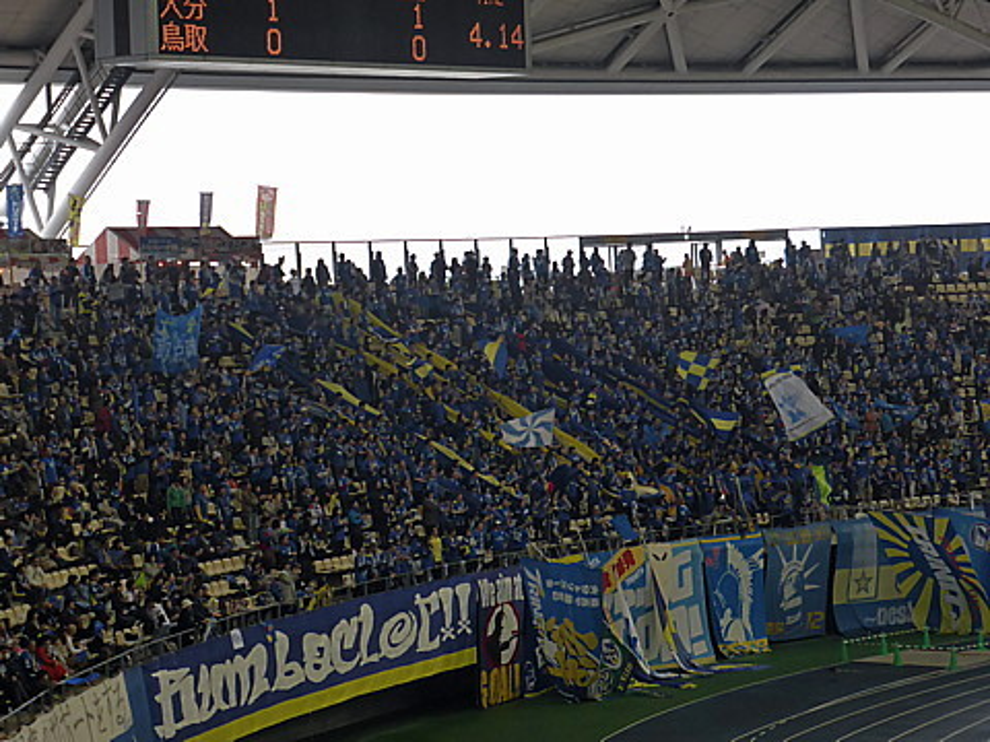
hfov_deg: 17.1
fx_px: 3289
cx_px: 495
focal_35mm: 115
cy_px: 371
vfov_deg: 12.9
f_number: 5.3
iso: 400
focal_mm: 20.6
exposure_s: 1/80
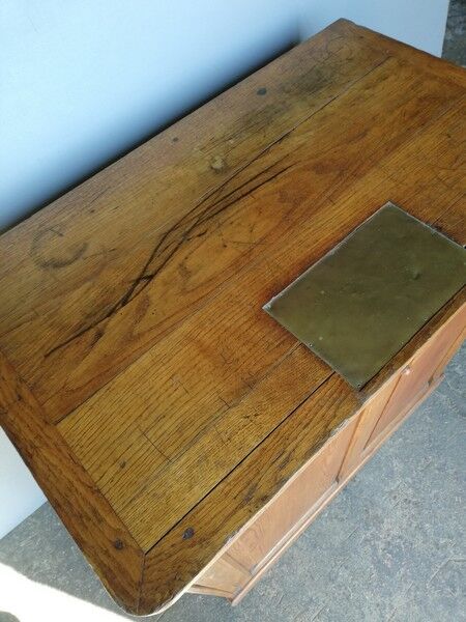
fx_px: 467
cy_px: 311
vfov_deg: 67.3
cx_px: 233
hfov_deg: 53.1
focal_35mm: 26
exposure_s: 1/50
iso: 80
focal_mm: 3.81
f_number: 2.2
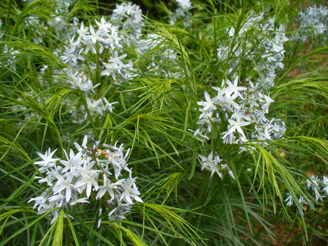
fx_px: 351
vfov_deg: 38.7
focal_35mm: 37
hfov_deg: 50.1
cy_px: 123
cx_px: 164
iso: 80
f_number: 2.8
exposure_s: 1/200
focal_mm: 6.1
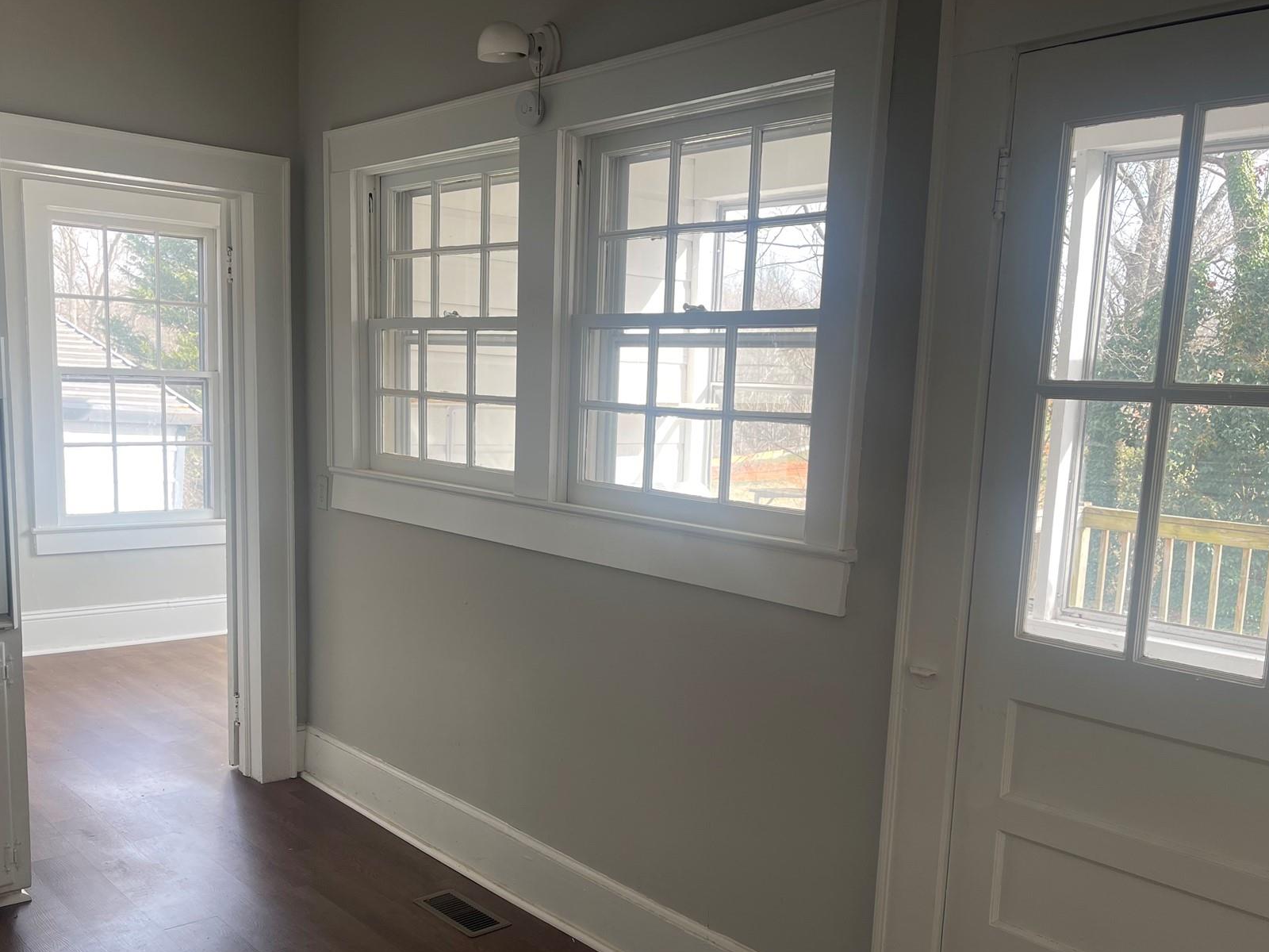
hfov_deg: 56.7
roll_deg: -1.9
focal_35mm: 32
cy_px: 568
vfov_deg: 44.0
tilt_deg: -9.5
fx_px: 1173
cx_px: 558
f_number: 1.6
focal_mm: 5.1
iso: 32
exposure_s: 1/173
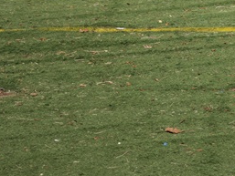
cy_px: -86
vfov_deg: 10.7
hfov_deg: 14.1
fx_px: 910
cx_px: 312
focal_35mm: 134
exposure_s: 1/3501
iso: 50
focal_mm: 6.55
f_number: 1.62
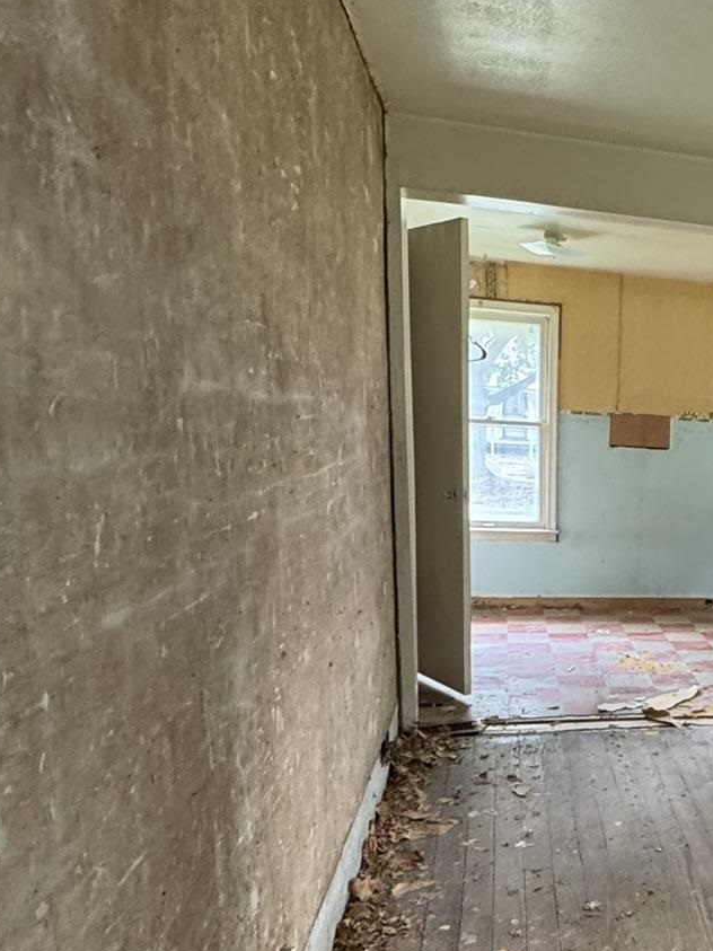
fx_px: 934
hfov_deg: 35.8
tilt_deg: -11.5
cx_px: 778
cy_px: 604
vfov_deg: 53.3
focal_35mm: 34
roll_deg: -5.5
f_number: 2.2
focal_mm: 2.22
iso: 400
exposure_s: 1/60
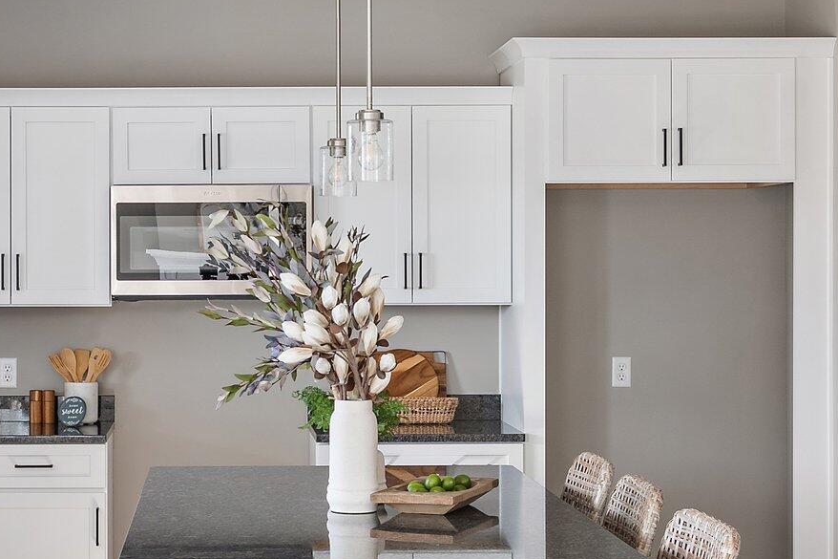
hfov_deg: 24.0
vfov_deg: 16.3
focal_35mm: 84
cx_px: 236
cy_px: 260
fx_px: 1955
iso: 125
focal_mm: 24
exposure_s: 1/2
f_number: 9
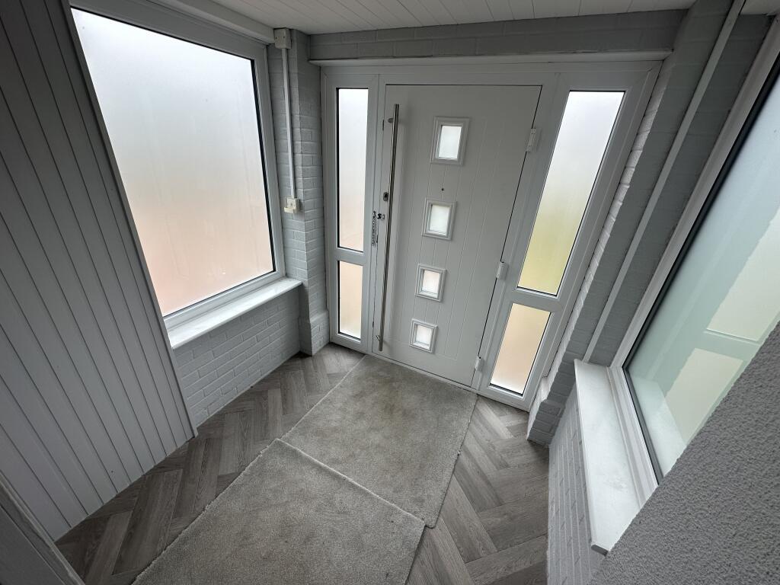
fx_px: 315
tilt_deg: -26.1
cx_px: 390
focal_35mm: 14
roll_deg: -4.1
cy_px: 292
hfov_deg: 102.1
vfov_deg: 85.7
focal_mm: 2.22
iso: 40
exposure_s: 1/354
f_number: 2.2
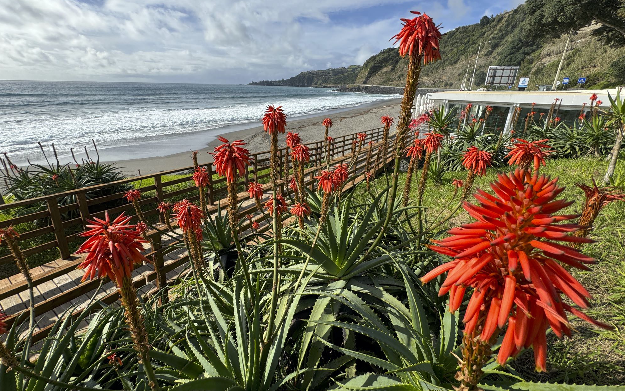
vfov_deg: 74.6
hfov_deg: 101.5
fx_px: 256
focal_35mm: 15
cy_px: 174
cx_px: 309
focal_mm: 2.22
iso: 50
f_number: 2.2
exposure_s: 1/1567
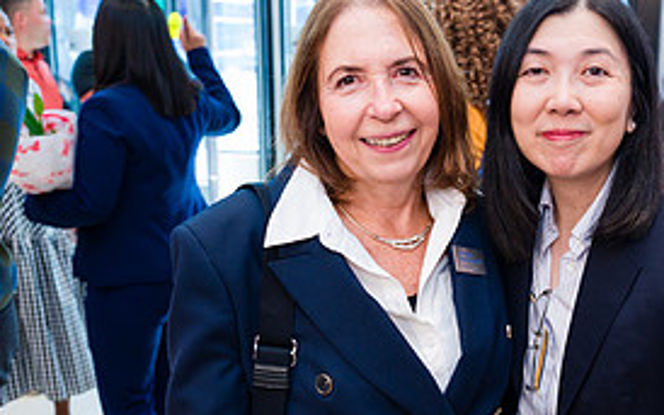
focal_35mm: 54
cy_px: 250
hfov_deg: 37.0
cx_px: 460
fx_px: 977
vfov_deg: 23.9
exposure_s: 1/200
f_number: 3.2
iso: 500
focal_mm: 25
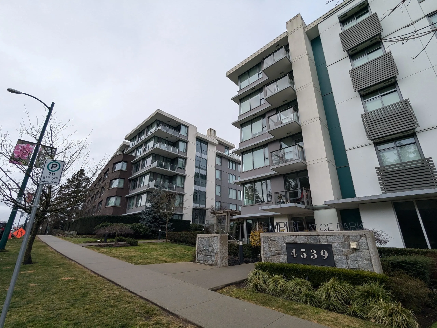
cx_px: 218
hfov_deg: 94.5
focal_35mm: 16
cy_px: 164
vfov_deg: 78.1
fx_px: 202
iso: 52
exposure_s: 1/1199
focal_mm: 2.35
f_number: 2.2
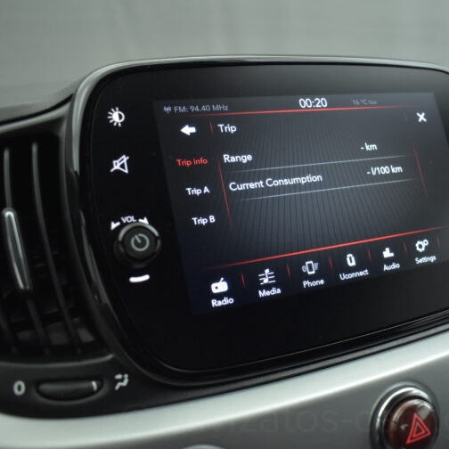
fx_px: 514
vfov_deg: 47.2
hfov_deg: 46.5
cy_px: 224
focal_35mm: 35
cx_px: 299
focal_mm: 18
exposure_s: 1/125
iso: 1600
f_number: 3.5
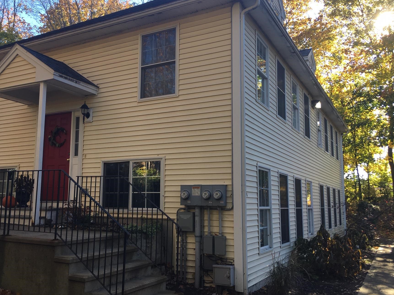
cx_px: 165
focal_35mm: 34
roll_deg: -1.4
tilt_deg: +6.6
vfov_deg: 41.8
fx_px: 387
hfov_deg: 53.7
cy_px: 148
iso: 25
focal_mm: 4.15
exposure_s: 1/263
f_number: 2.2
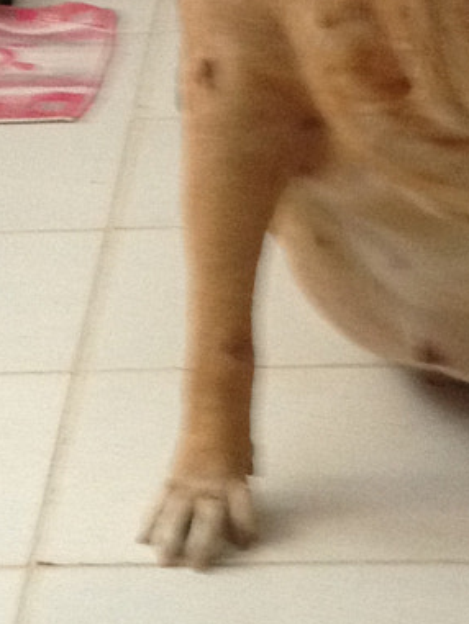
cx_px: 18
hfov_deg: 10.0
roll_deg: +5.3
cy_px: 385
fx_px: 2654
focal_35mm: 147
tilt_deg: -22.9
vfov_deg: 13.4
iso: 160
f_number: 2.4
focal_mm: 4.28
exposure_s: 1/20
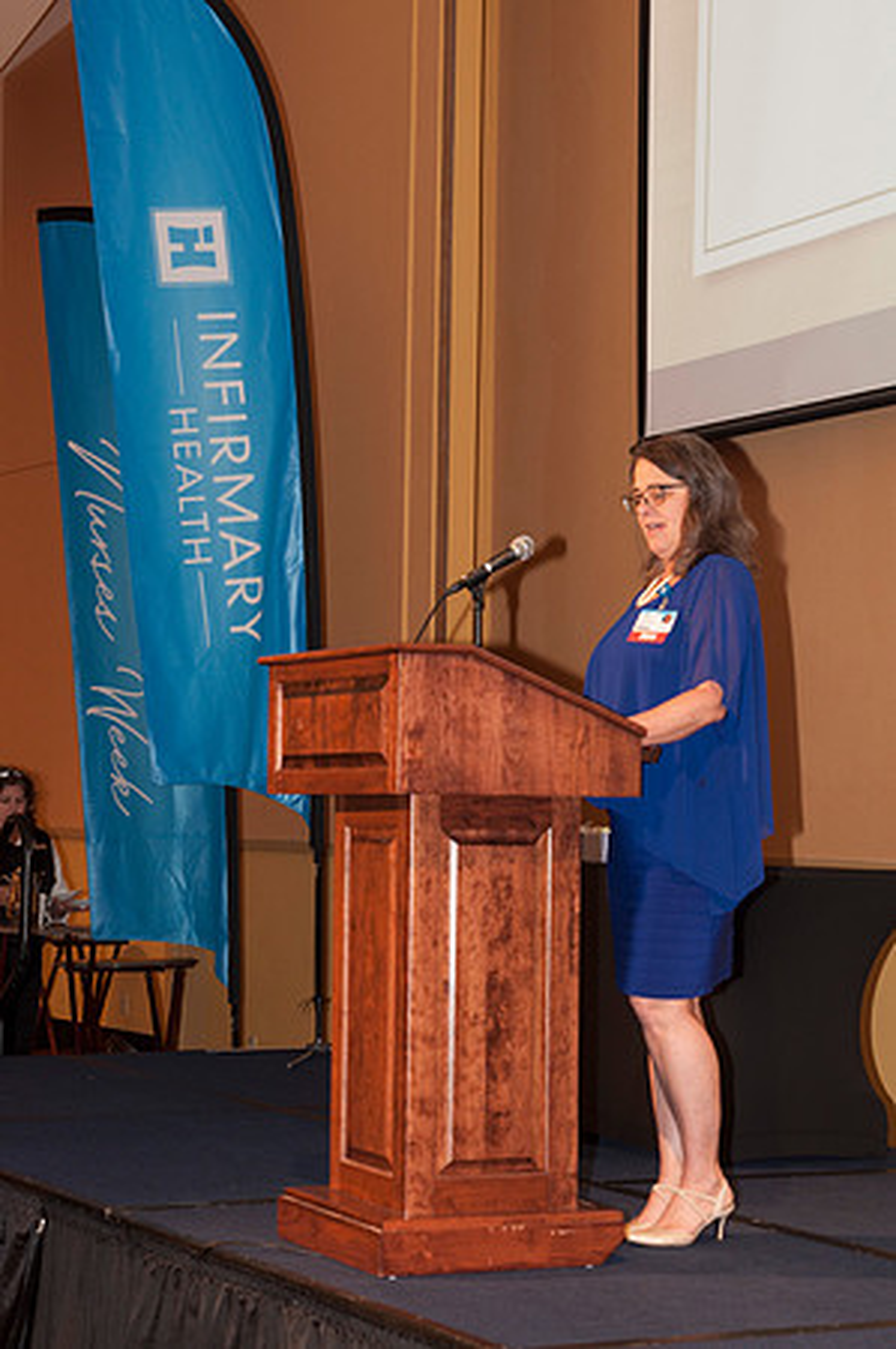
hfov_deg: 17.5
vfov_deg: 26.0
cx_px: 448
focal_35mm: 78
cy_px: 674
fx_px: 2919
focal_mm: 52
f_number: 5.6
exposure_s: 1/30
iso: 400
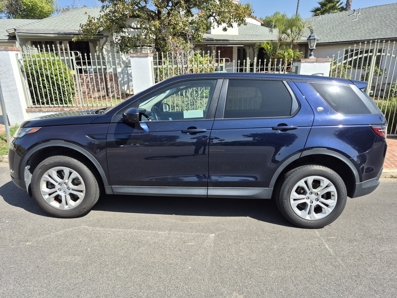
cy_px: 149
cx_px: 198
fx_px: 264
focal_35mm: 23
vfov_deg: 58.9
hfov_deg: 73.9
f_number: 1.8
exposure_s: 1/1012
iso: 25
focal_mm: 5.4
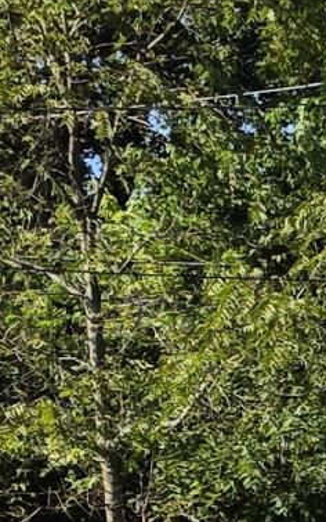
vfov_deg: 10.2
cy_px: 955
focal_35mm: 194
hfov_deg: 6.2
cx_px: 967
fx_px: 2755
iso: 64
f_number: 1.4
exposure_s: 1/4235
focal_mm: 6.5
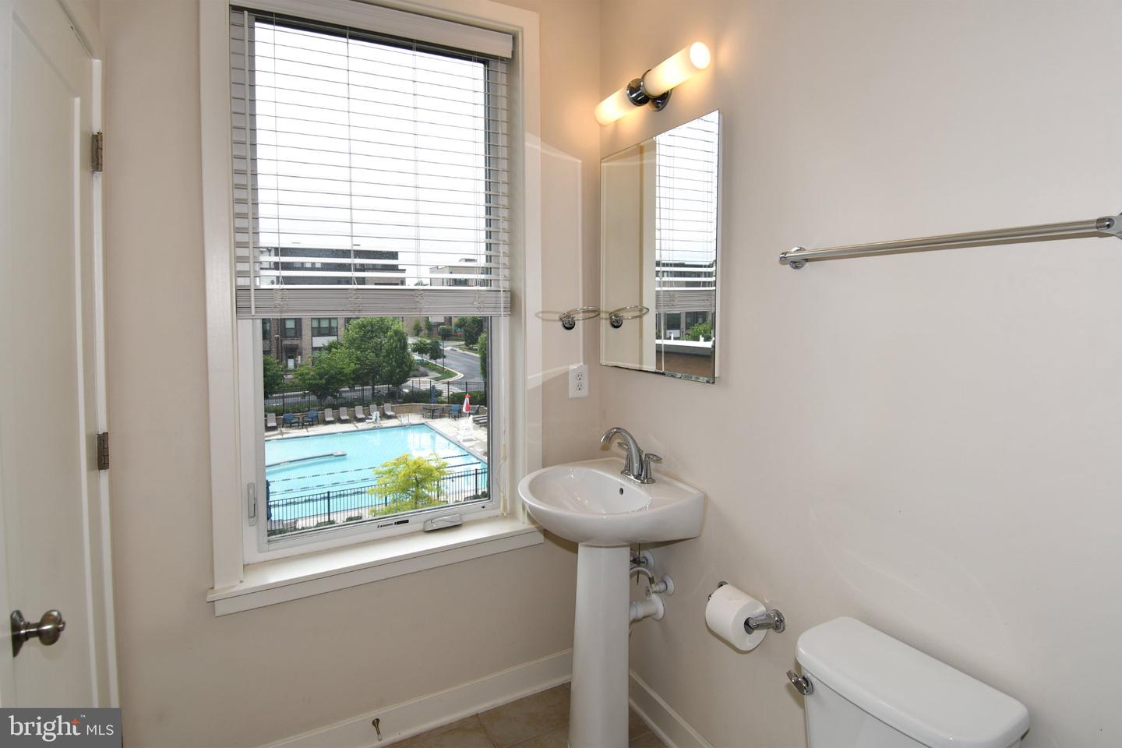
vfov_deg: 67.4
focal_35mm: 18
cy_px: 374
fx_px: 561
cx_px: 561
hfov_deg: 90.0
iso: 100
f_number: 6.3
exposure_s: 1/160
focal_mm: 12
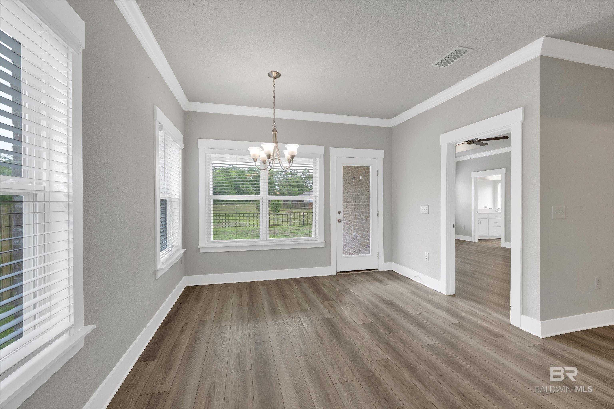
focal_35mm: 14
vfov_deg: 81.2
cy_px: 204
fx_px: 239
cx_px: 307
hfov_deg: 104.3
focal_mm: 14
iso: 400
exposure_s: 1/20
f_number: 11
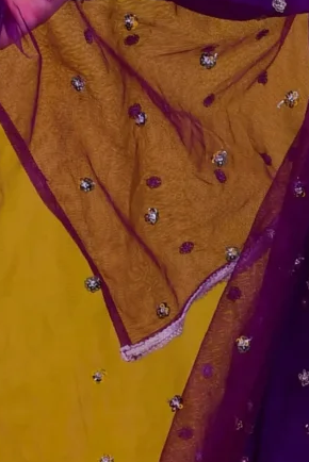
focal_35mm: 283
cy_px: 171
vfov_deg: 7.3
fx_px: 3638
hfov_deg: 4.8
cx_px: 521
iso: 100
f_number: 9
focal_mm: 32
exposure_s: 1/160
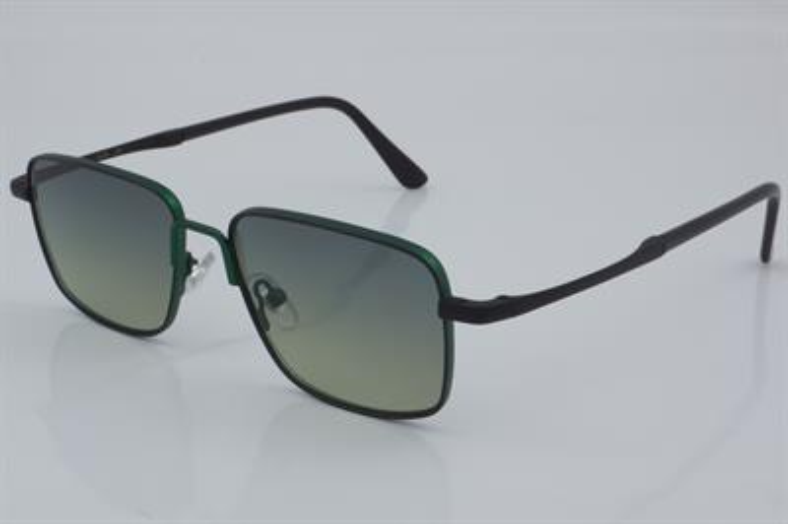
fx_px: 1640
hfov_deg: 27.0
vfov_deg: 18.2
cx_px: 394
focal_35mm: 75
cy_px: 262
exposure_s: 1/4
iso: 100
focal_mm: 50
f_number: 32
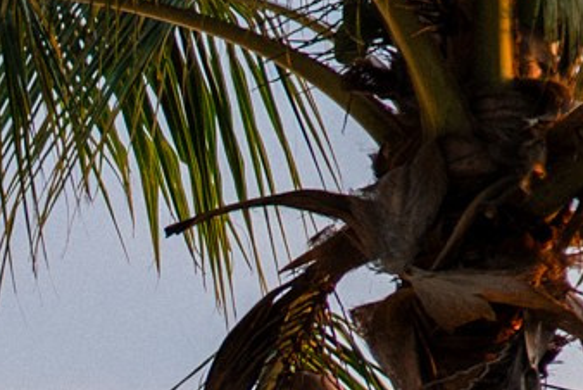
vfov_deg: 3.8
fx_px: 5721
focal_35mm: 353
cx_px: -953
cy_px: 980
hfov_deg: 5.6
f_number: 2.5
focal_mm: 50
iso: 800
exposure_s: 1/400
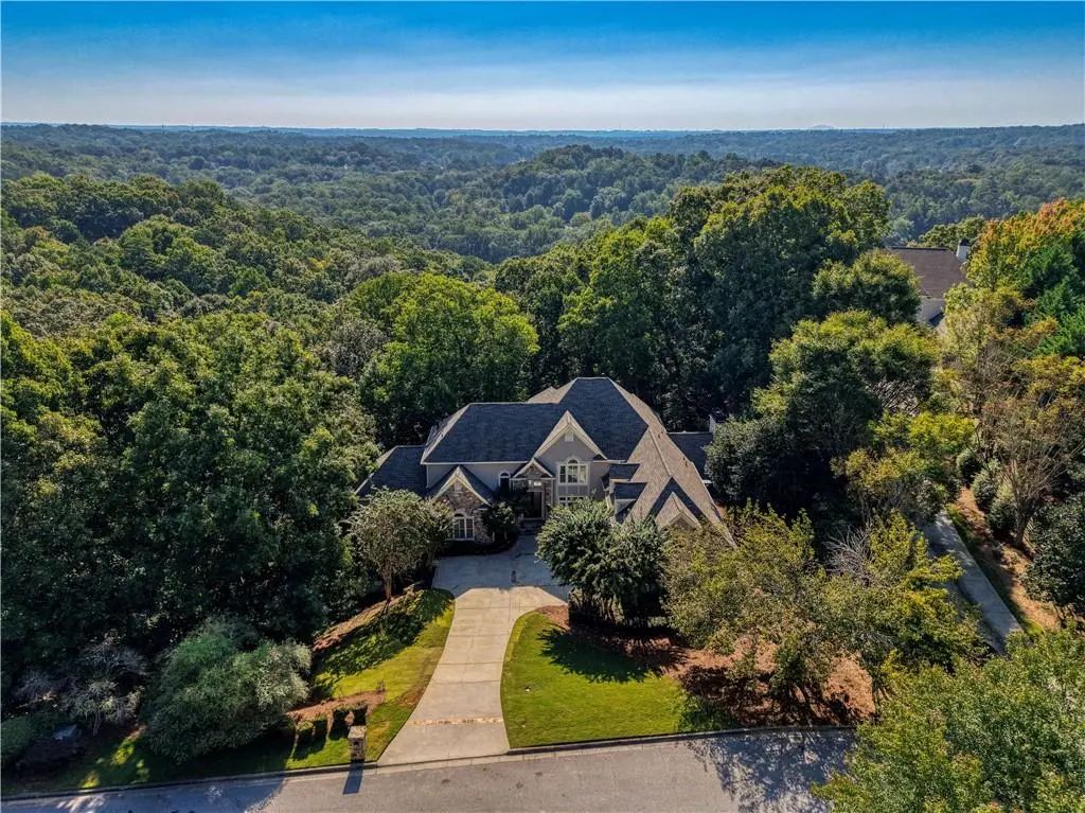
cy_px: 406
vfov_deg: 56.8
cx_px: 542
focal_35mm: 24
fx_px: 752
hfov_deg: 71.6
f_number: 1.8
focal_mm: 8.67
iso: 180
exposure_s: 1/8000
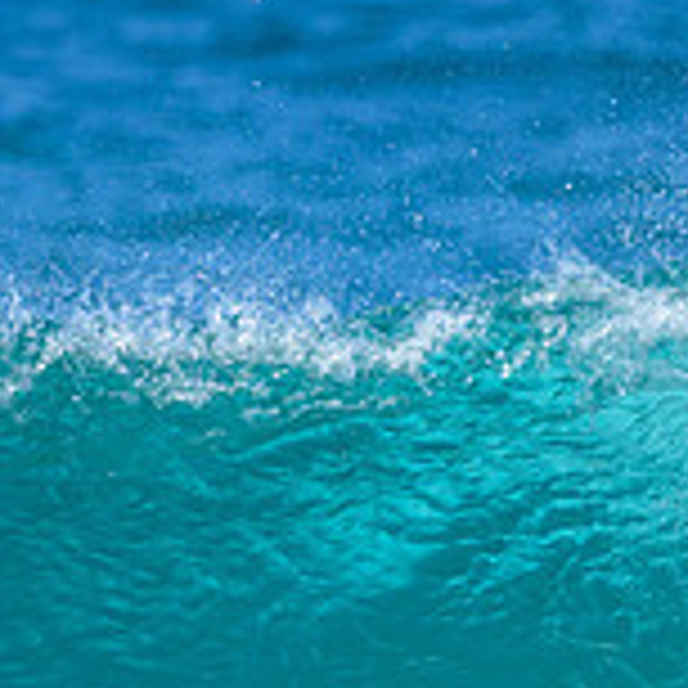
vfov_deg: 0.5
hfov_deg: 0.5
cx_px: 617
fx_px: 79939
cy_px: 717
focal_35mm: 3555
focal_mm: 800
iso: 400
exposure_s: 1/2500
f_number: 6.3
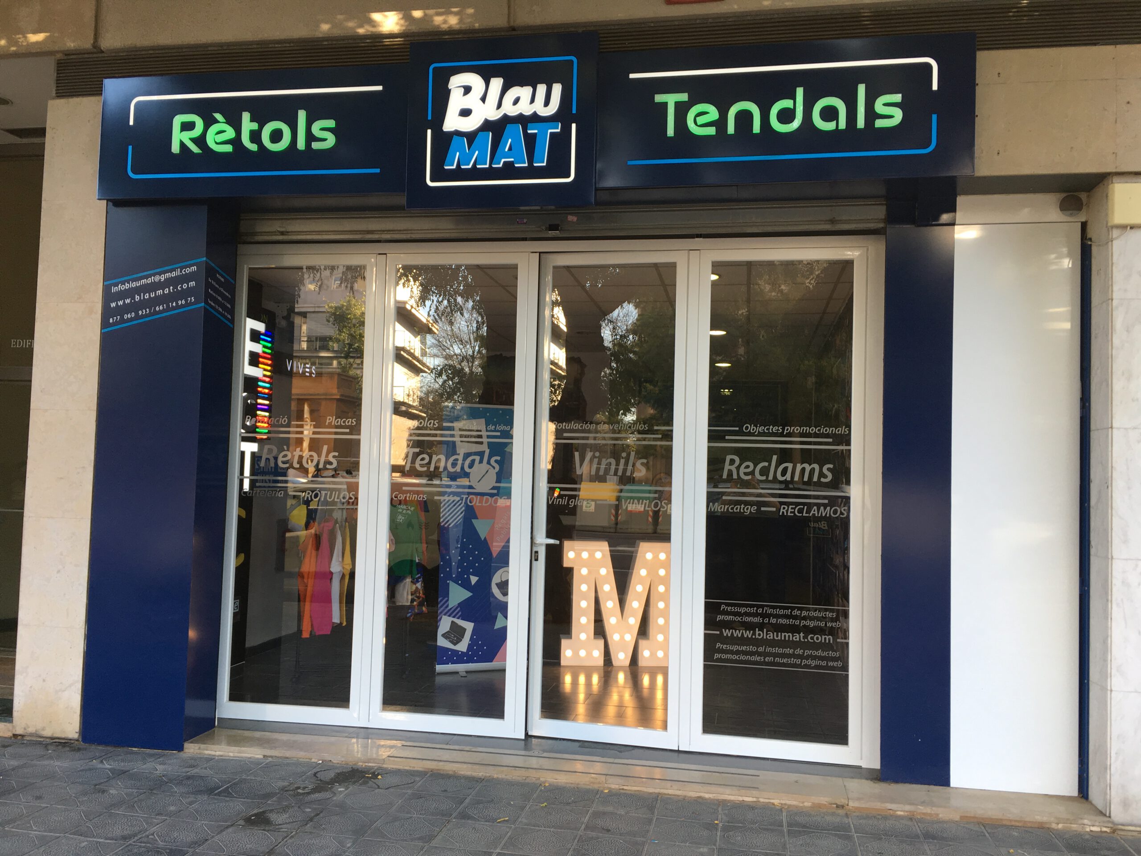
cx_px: 570
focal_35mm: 29
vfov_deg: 48.2
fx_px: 956
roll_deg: -2.4
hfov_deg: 61.7
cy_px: 428
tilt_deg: +2.8
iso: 32
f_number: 2.2
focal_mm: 4.15
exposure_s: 1/100
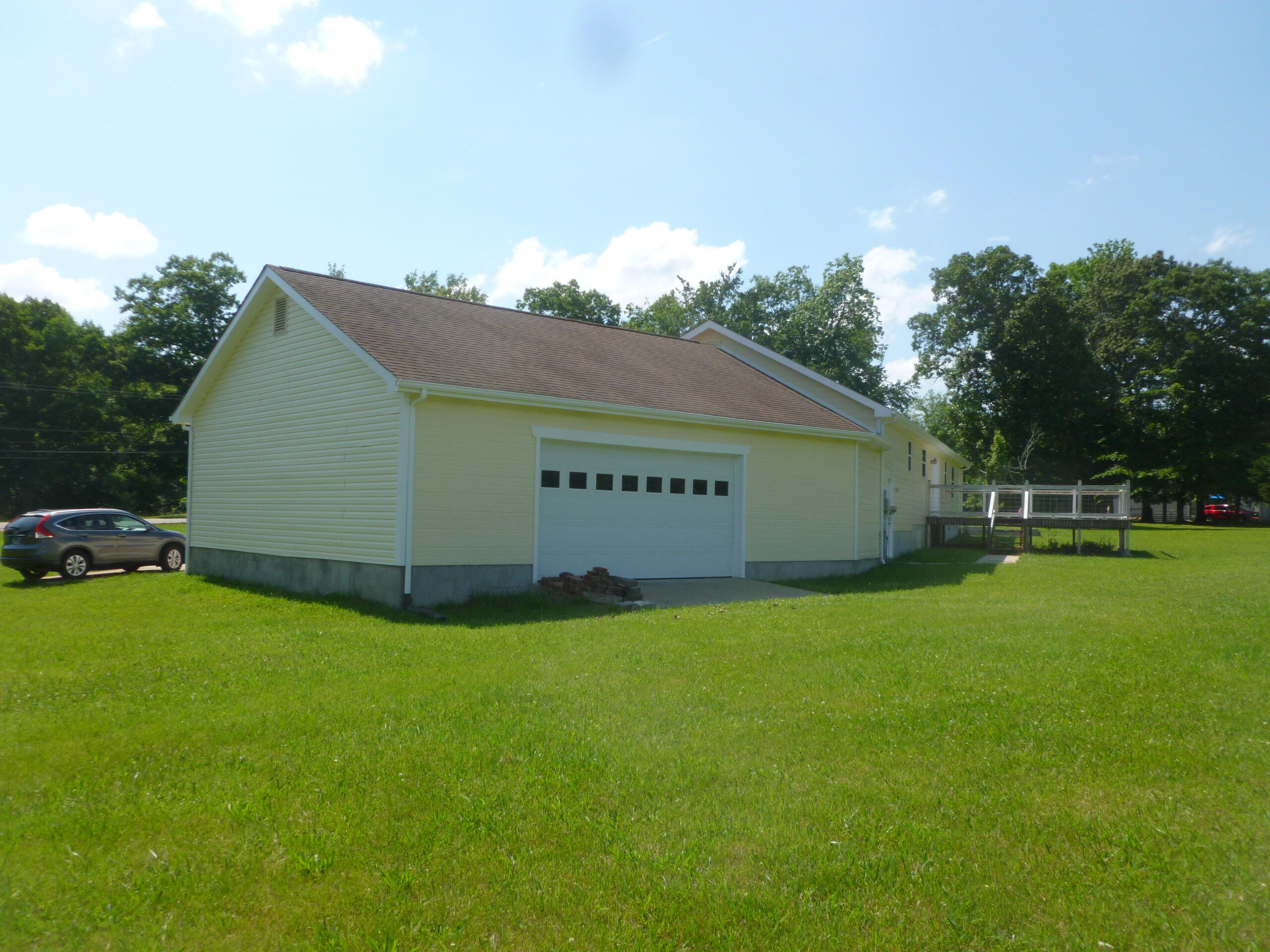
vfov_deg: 49.7
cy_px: 476
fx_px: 1027
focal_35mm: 28
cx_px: 635
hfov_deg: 63.4
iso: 100
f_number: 3.3
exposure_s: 1/800
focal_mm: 5
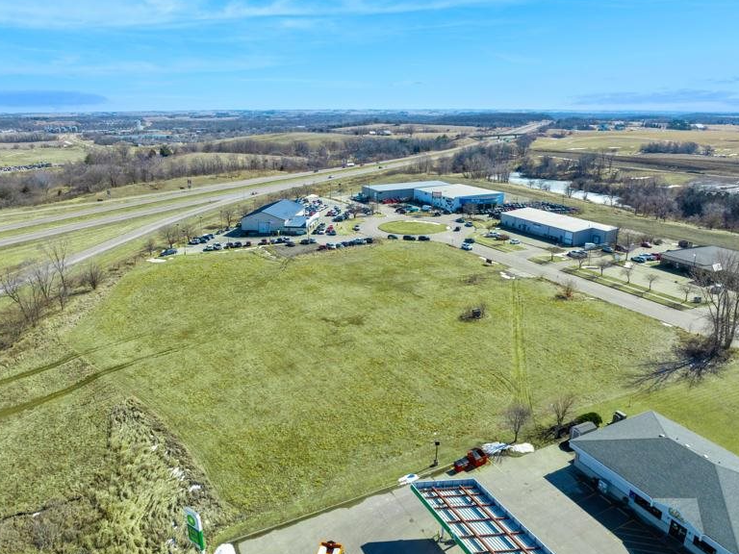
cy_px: 277
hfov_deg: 69.4
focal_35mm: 25
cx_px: 372
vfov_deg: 54.9
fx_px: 534
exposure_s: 1/2500
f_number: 2.8
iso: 120
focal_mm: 12.29
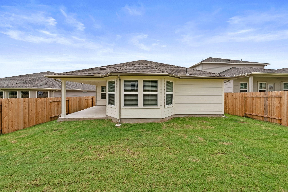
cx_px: 144
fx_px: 96
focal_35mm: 12
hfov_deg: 112.6
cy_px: 96
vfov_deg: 90.1
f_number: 11
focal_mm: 12
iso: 160
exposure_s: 1/250
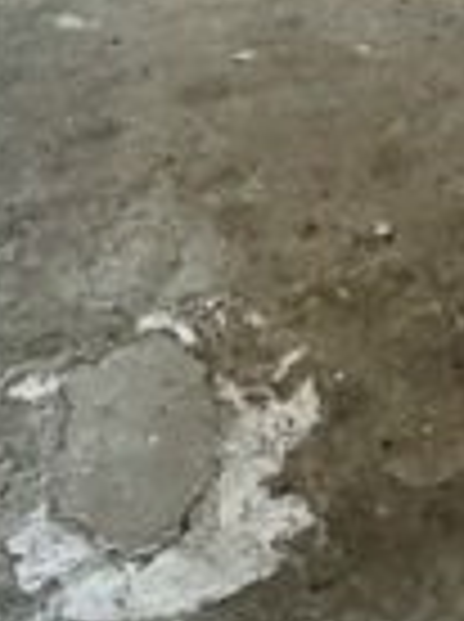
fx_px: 1094
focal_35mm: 61
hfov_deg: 22.2
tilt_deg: -2.1
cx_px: 550
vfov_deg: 23.5
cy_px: -369
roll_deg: -2.2
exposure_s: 1/34
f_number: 2.2
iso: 1600
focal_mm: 2.22
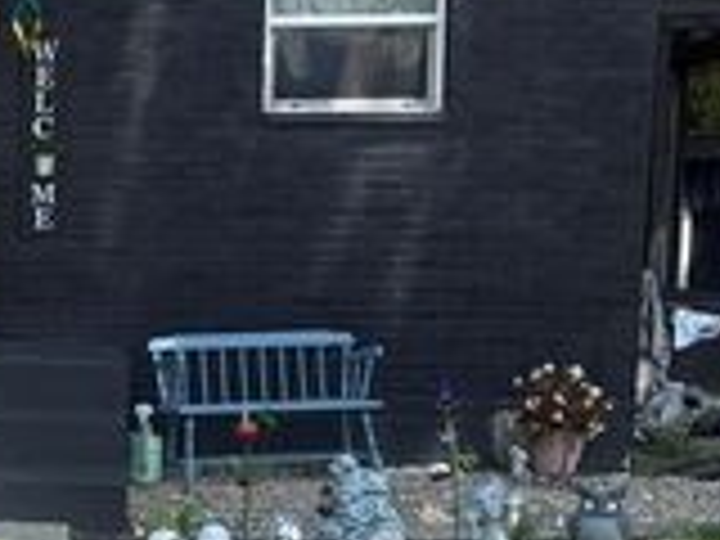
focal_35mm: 81
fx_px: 1685
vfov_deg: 18.1
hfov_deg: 22.1
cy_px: 421
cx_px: -166
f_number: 1.6
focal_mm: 5.96
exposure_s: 1/1667
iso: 50
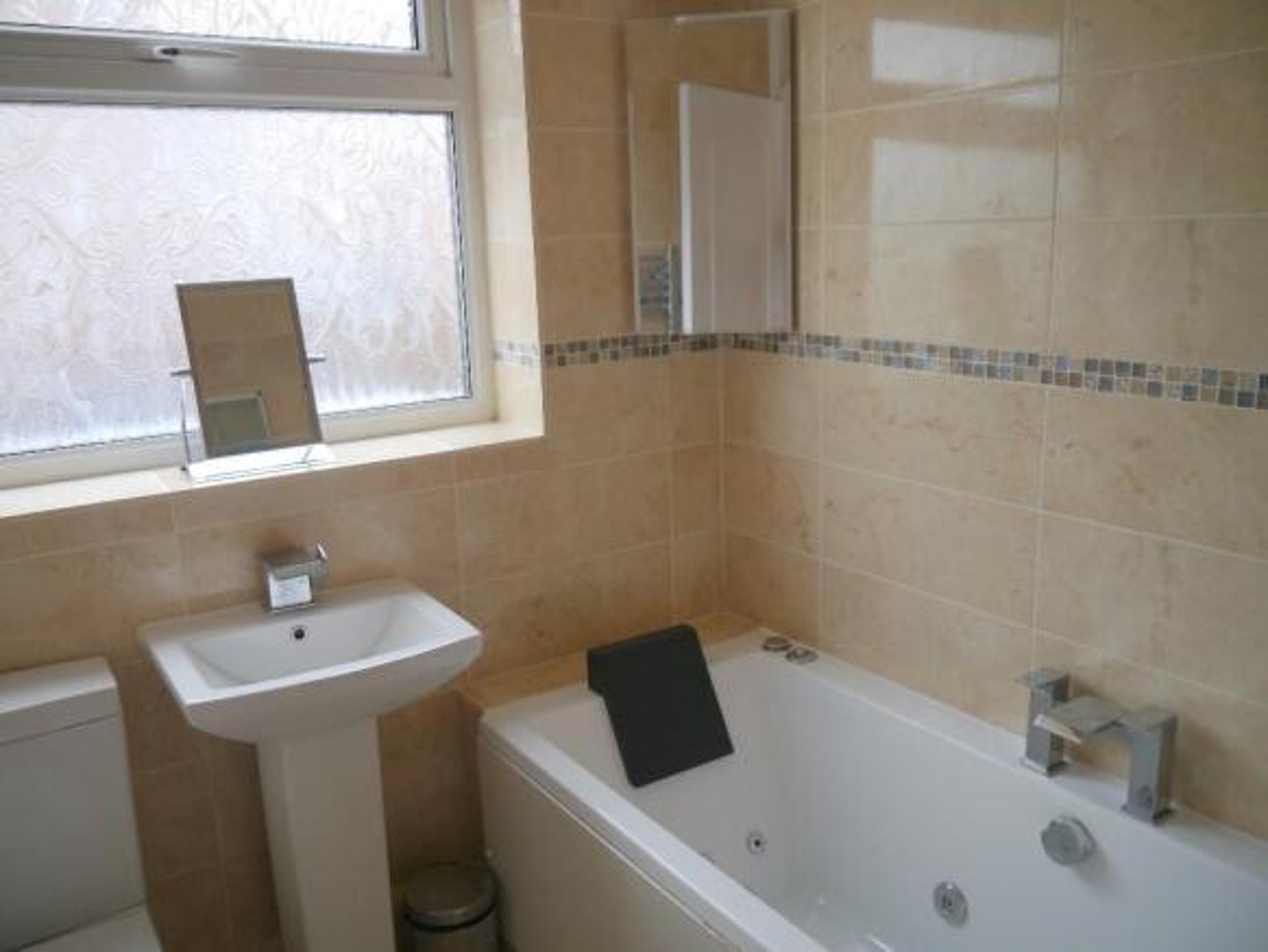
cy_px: 476
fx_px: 1099
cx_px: 634
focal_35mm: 30
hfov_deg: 59.9
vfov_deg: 46.8
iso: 160
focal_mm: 15
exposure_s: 1/125
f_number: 3.5
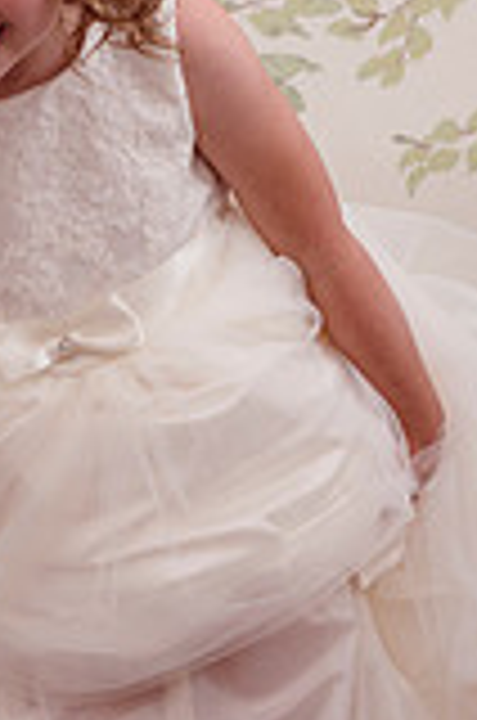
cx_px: 144
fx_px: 2814
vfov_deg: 14.5
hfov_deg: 9.7
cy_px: 531
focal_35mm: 141
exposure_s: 1/60
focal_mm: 50
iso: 320
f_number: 5.6
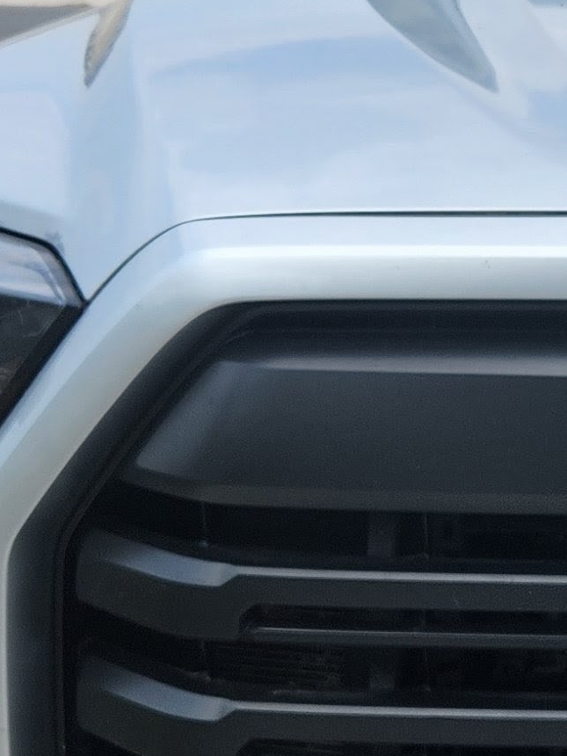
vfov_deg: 18.3
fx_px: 2337
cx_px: 989
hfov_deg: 12.7
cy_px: 227
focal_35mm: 107
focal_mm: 5.4
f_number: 1.8
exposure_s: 1/1780
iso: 20
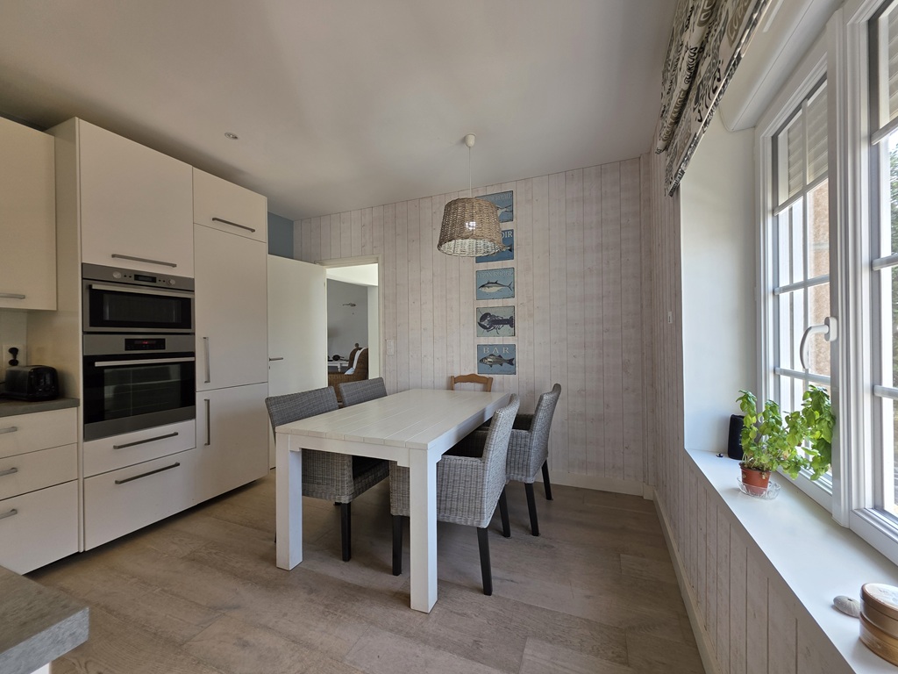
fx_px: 337
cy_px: 337
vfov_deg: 89.9
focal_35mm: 13
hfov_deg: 106.2
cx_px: 449
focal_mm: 2.2
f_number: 1.9
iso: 32
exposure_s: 1/100
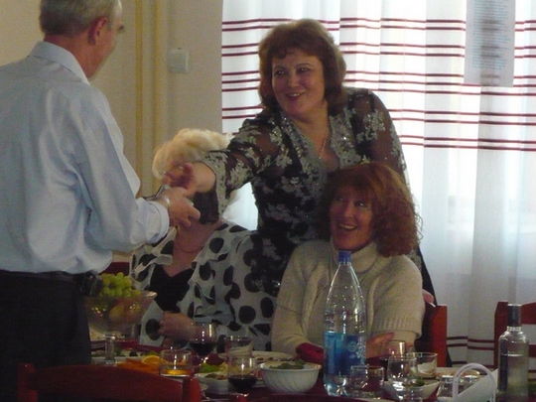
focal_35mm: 160
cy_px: 201
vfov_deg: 9.3
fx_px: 2477
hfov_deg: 12.3
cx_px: 268
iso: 800
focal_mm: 16.5
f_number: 5.1
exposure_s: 1/60
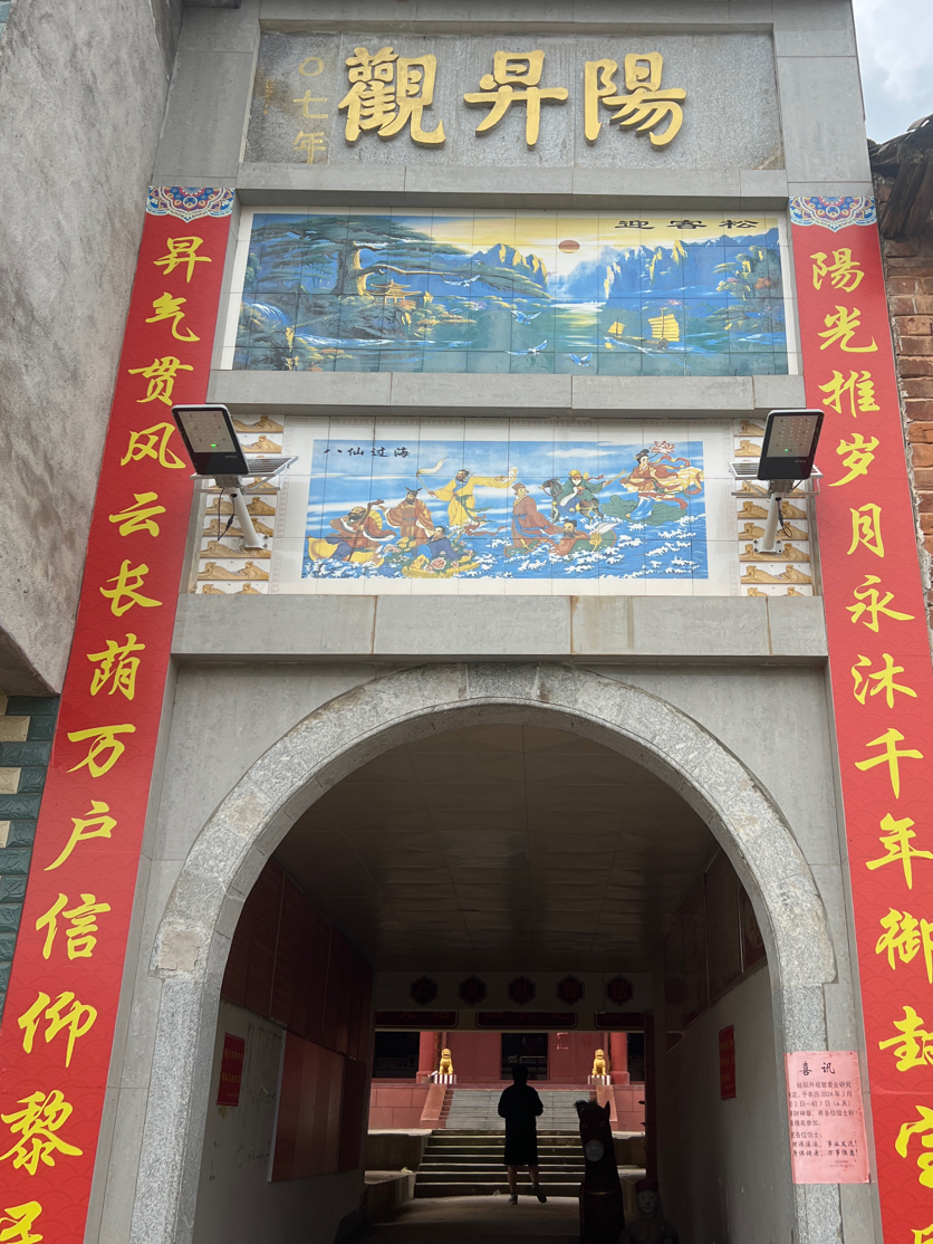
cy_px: 553
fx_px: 1257
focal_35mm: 35
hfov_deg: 40.6
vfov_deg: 52.5
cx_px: 550
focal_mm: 5.7
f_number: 1.5
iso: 50
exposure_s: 1/965
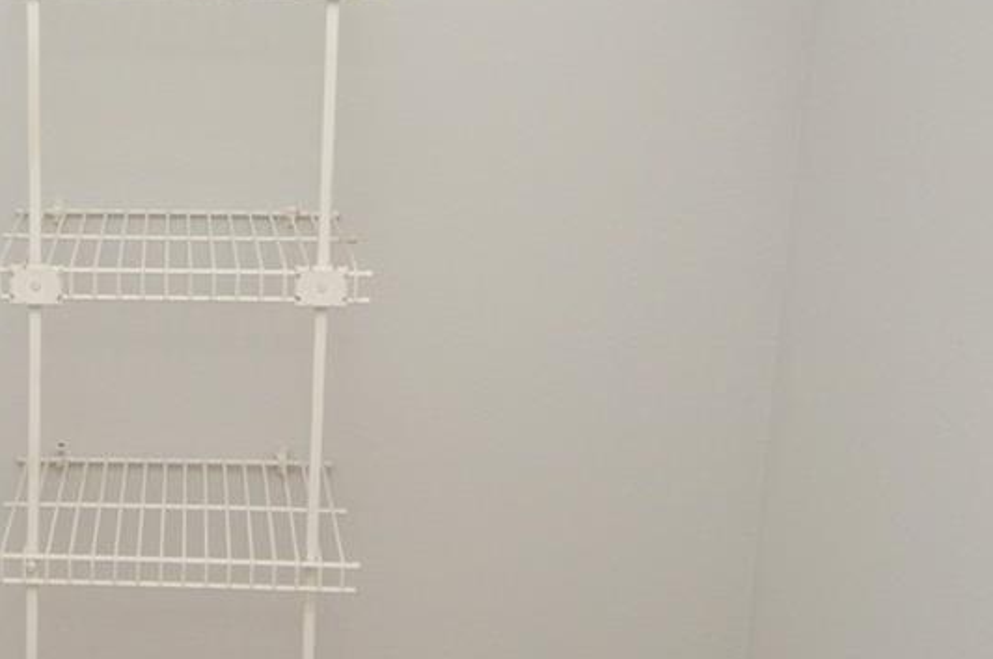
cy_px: 250
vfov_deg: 24.9
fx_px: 1488
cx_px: 190
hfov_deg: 35.6
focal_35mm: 54
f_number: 4
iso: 640
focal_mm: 12
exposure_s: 1/60
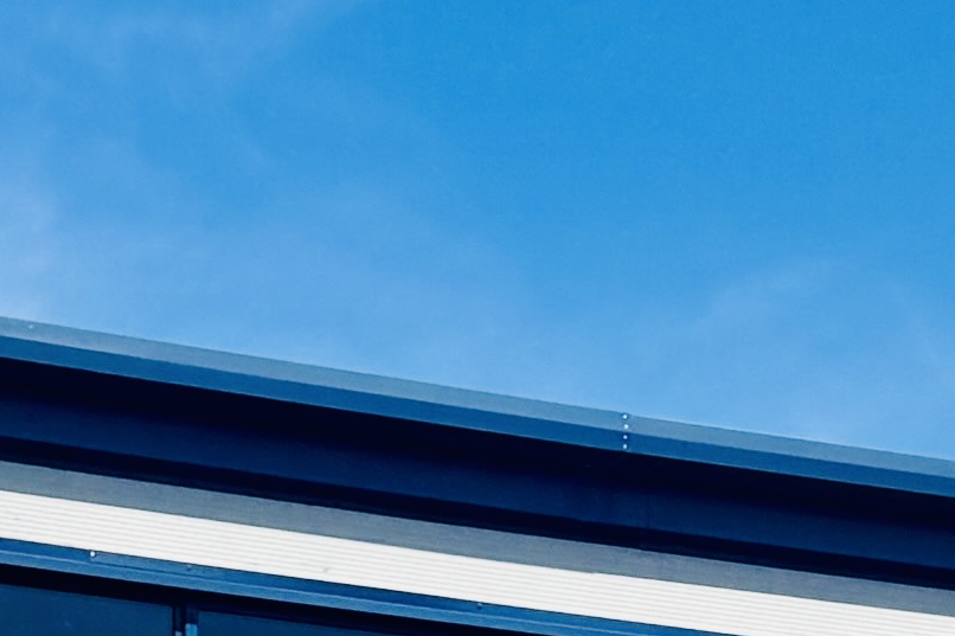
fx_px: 4694
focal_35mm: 177
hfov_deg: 11.6
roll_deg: +0.7
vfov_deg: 7.2
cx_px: 572
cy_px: 1632
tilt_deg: +4.2
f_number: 1.78
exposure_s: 1/7092
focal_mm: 6.76
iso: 80
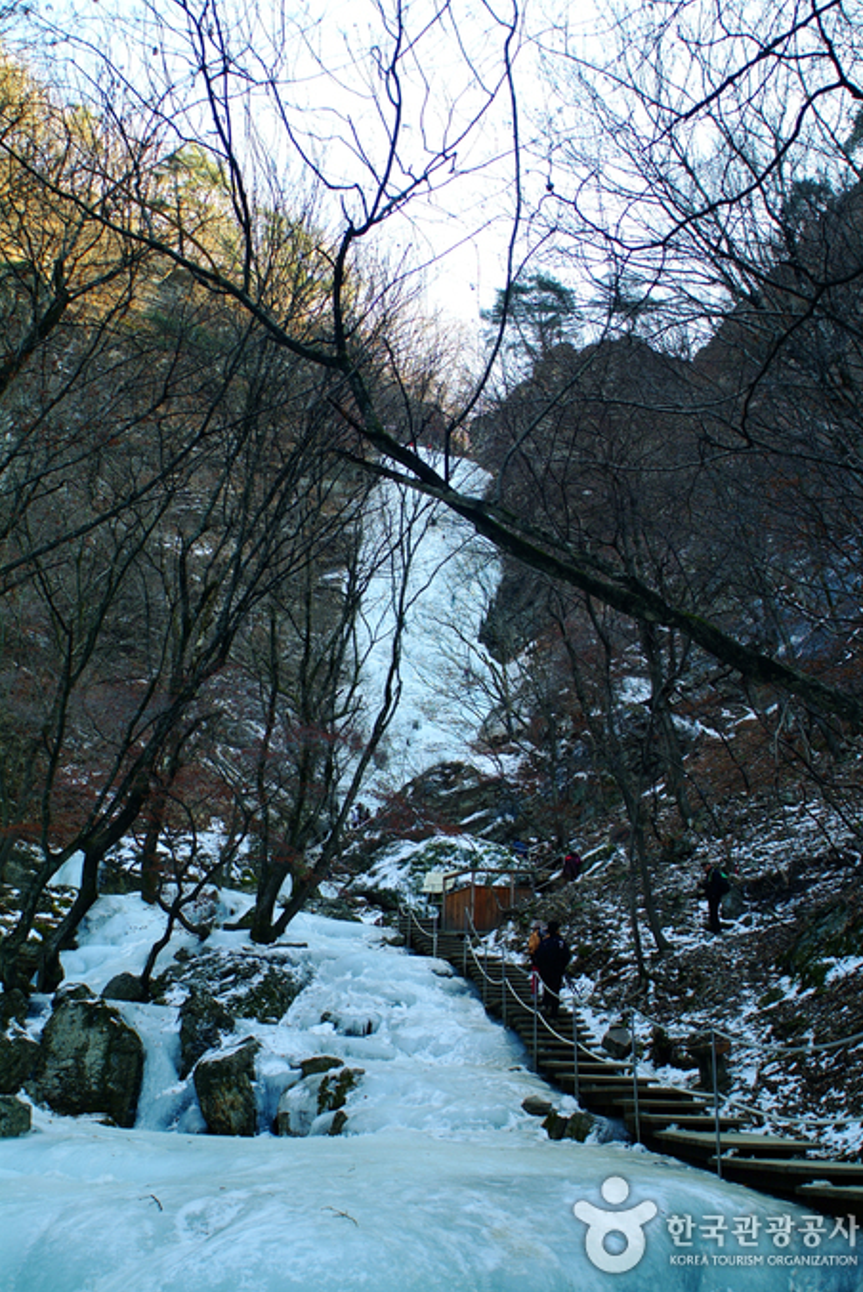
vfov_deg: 60.3
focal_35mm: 31
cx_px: 443
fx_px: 1113
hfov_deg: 42.4
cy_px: 633
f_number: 4
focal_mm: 20
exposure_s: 1/60
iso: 100
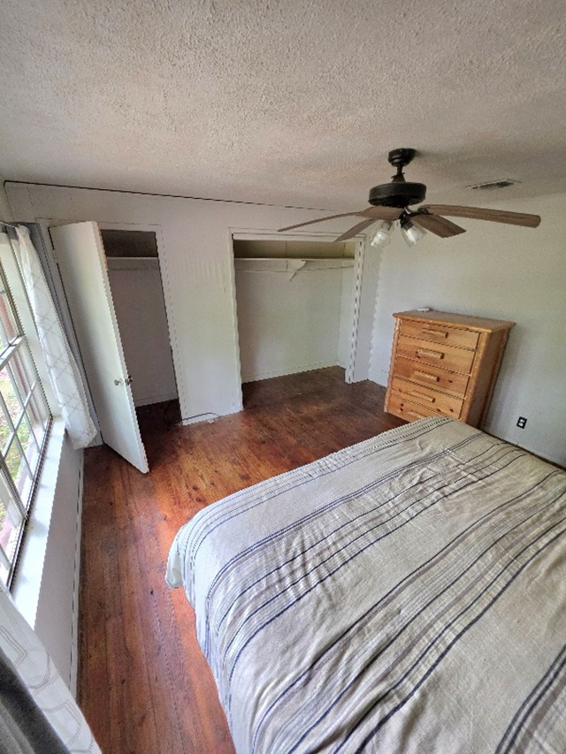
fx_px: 283
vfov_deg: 106.2
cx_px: 283
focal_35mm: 13
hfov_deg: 89.9
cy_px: 377
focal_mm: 2.2
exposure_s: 1/60.2
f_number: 1.9
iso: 250
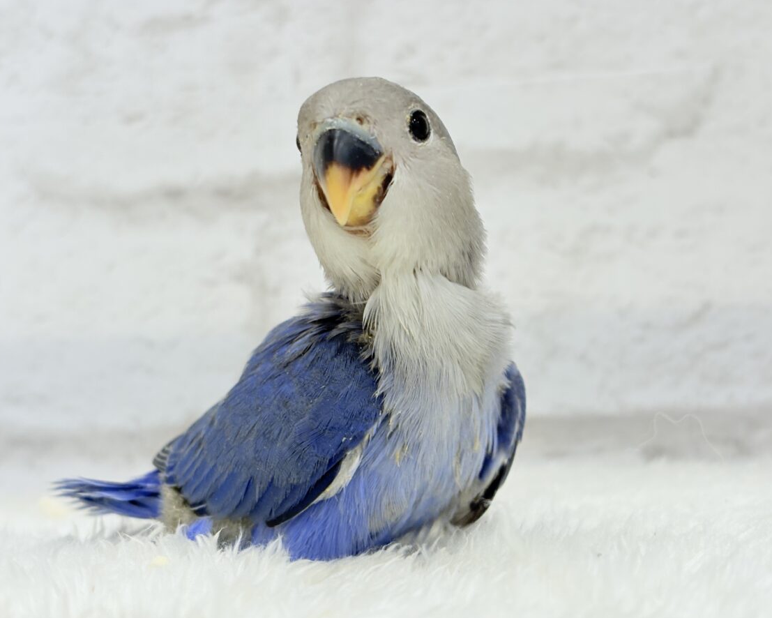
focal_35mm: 55
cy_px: 310
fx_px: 1257
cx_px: 413
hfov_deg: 34.1
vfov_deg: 27.6
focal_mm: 5.96
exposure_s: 1/100
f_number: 1.6
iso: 64
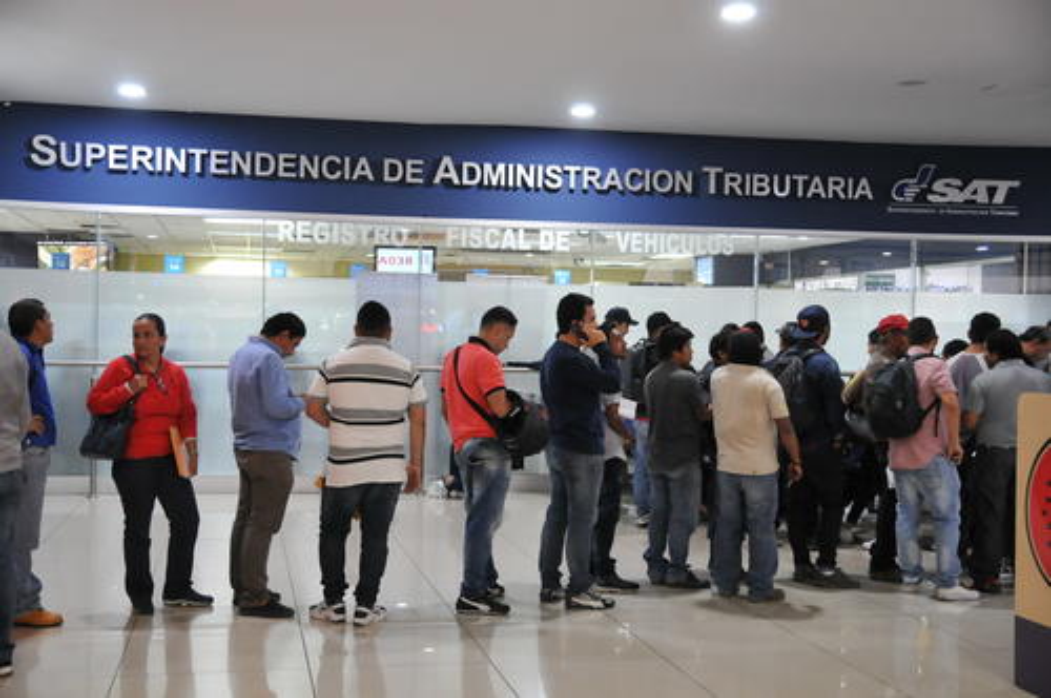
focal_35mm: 48
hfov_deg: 41.2
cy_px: 349
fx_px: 1400
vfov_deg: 28.0
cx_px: 526
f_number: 4.5
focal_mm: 32
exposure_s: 1/30
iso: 1000
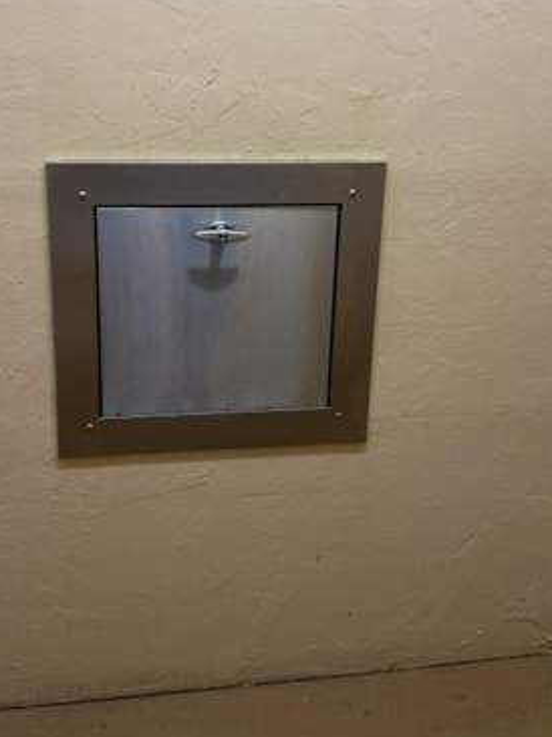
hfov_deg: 34.3
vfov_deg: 44.4
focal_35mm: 42
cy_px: 268
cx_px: 252
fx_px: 894
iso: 160
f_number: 1.78
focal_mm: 6.76
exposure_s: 1/60
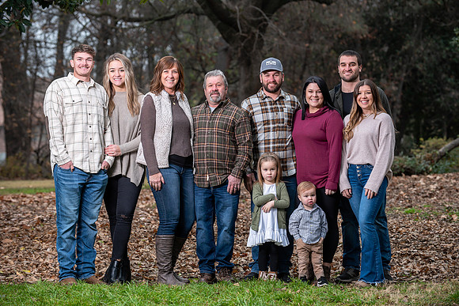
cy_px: 153
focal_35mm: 120
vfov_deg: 11.4
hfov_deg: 17.1
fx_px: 1530
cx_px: 230
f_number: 4
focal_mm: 120
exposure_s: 1/125
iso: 200
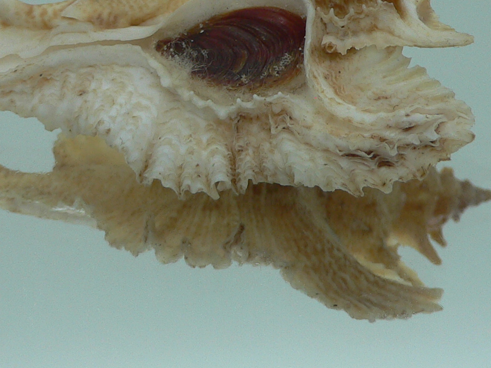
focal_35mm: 75
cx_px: 257
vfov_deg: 19.2
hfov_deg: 26.0
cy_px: 20
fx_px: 1064
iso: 80
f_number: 2.8
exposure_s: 1/60
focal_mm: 4.6
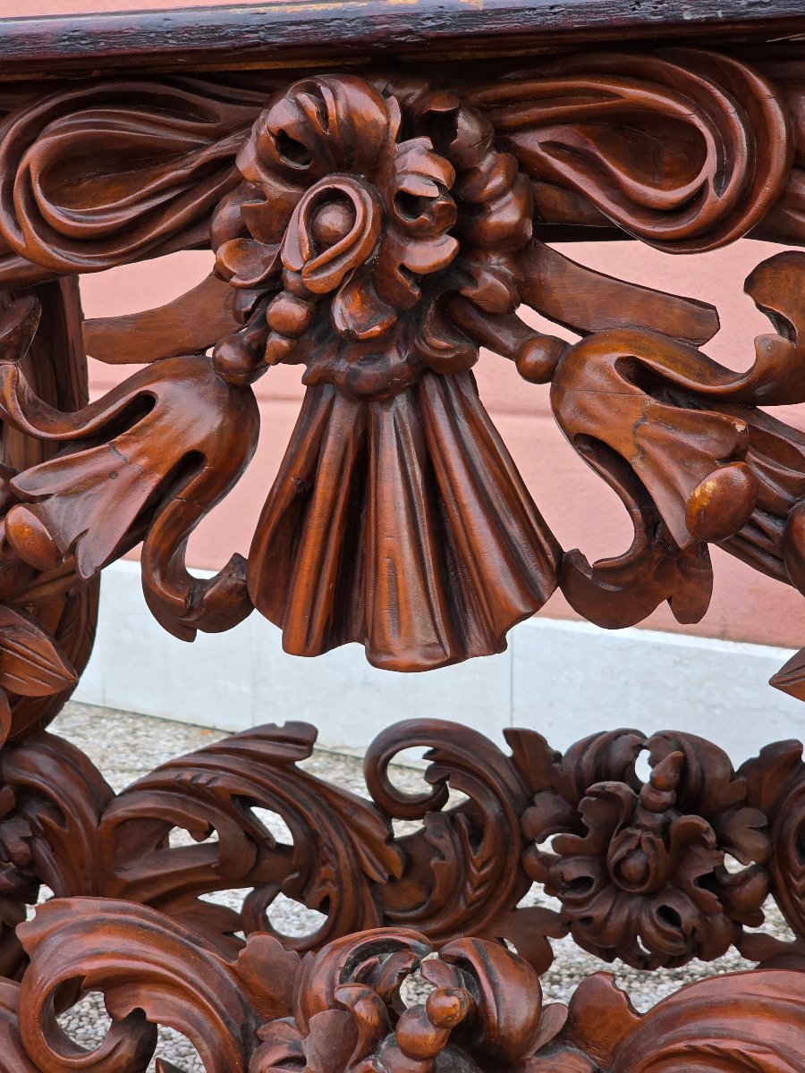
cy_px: 536
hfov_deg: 21.3
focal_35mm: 69
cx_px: 402
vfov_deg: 28.2
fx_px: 2139
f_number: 2.4
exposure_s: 1/100
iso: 80
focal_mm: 7.9
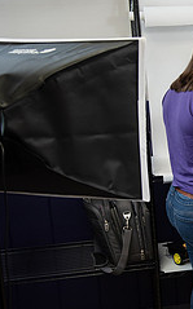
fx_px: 750
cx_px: 317
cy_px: 187
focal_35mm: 89
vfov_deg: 23.3
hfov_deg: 13.5
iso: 640
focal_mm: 36
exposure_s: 1/200
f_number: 3.5
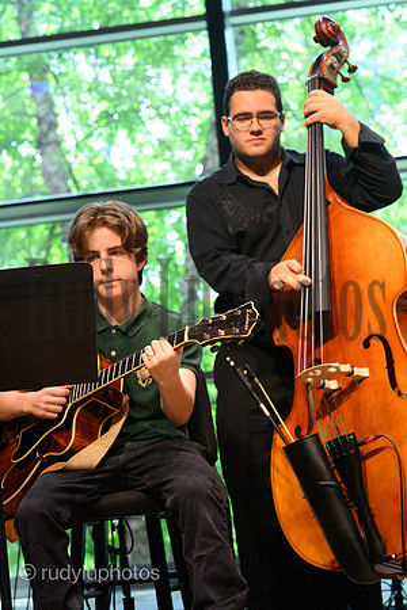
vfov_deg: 18.6
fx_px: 1865
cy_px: 305
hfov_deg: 12.5
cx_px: 204
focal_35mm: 110
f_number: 8
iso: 3200
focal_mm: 110
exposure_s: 1/160
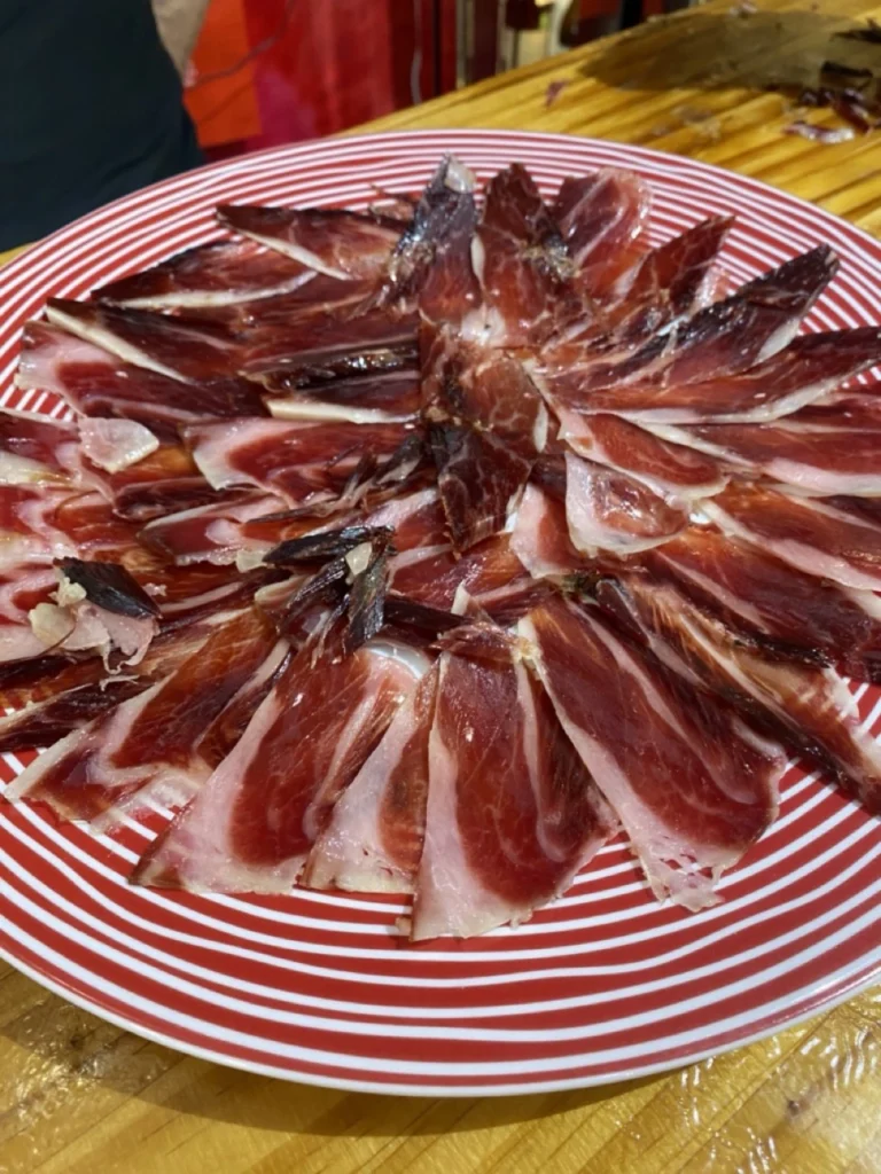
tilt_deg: -51.5
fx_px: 882
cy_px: 587
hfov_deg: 53.1
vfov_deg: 67.3
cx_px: 440
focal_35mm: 26
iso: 250
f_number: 1.8
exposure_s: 1/50
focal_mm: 4.25
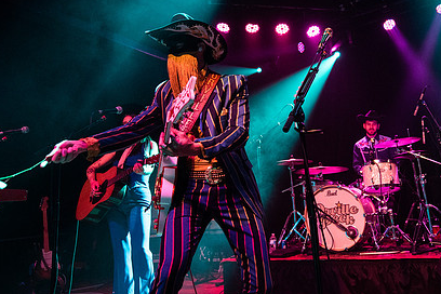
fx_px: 392
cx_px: 266
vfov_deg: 40.8
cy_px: 109
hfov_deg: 58.2
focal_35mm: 32
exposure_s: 1/250
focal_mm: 18
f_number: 3.2
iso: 3200
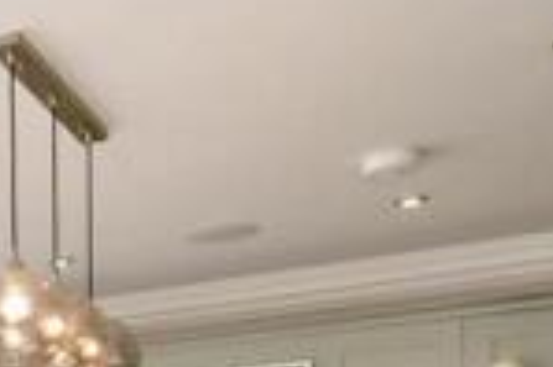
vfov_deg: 17.9
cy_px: 588
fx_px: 1013
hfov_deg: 21.8
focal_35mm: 66
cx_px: -397
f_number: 8
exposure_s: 1/15
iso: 200
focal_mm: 10
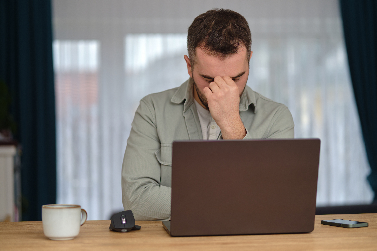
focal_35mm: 84
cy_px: 126
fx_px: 880
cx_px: 188
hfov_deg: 24.2
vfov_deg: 16.3
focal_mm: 56
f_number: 1.4
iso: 80
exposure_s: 1/250
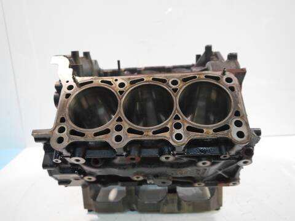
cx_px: 148
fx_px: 239
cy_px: 110
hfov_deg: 63.4
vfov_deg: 49.7
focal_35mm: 28
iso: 2000
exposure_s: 1/125
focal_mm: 14
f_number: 3.5
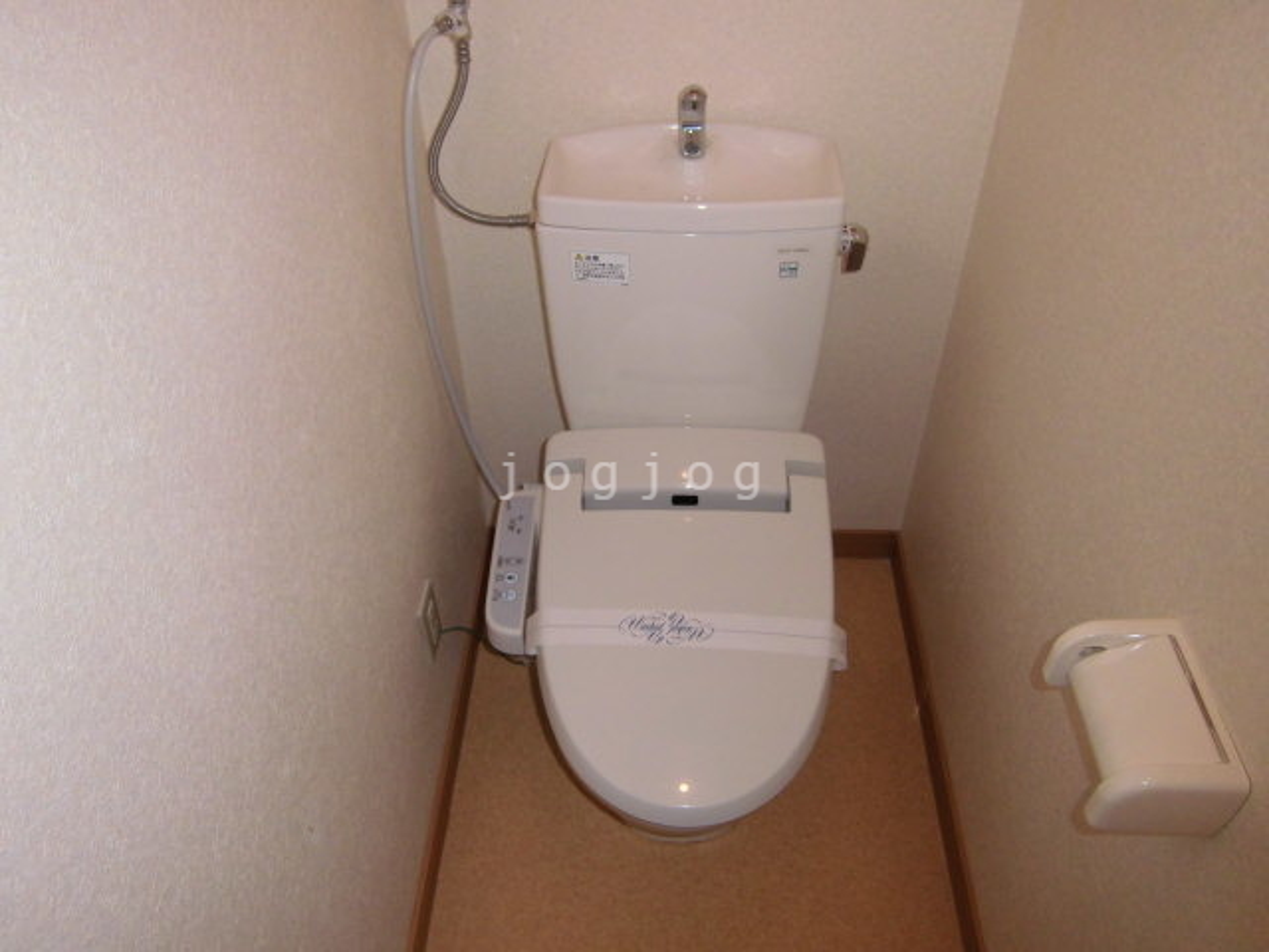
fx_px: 953
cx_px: 634
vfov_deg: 53.1
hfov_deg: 67.3
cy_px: 476
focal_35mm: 26
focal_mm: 4.7
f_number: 2.8
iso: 100
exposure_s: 1/60
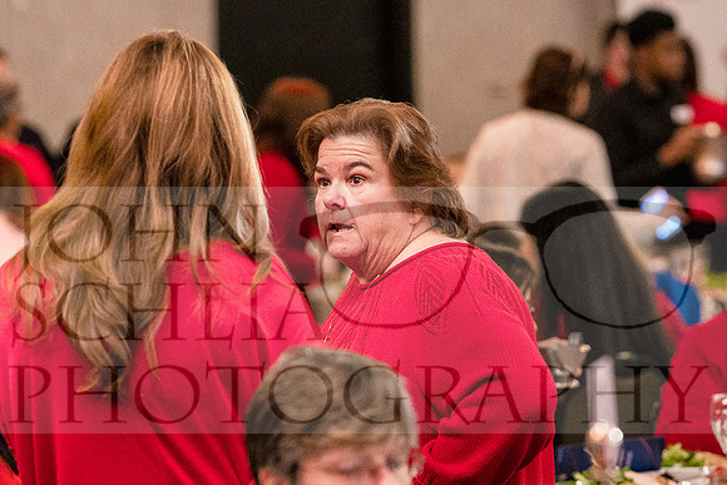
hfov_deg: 8.6
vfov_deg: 5.8
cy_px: 242
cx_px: 364
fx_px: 4807
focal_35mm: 238
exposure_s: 1/60
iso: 10000
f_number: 4.5
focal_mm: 159
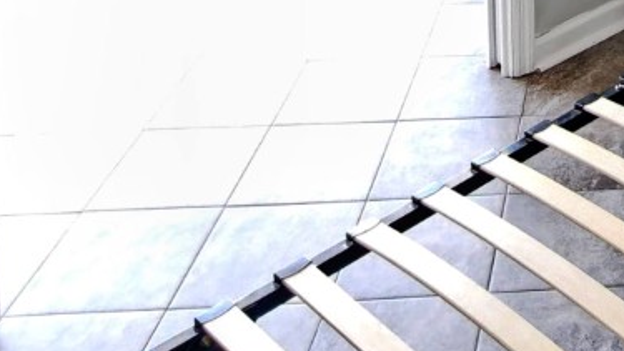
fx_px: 1109
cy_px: -394
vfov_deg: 14.3
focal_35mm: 67
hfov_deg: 28.2
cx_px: 711
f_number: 2
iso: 250
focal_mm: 2.31
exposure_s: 1/59
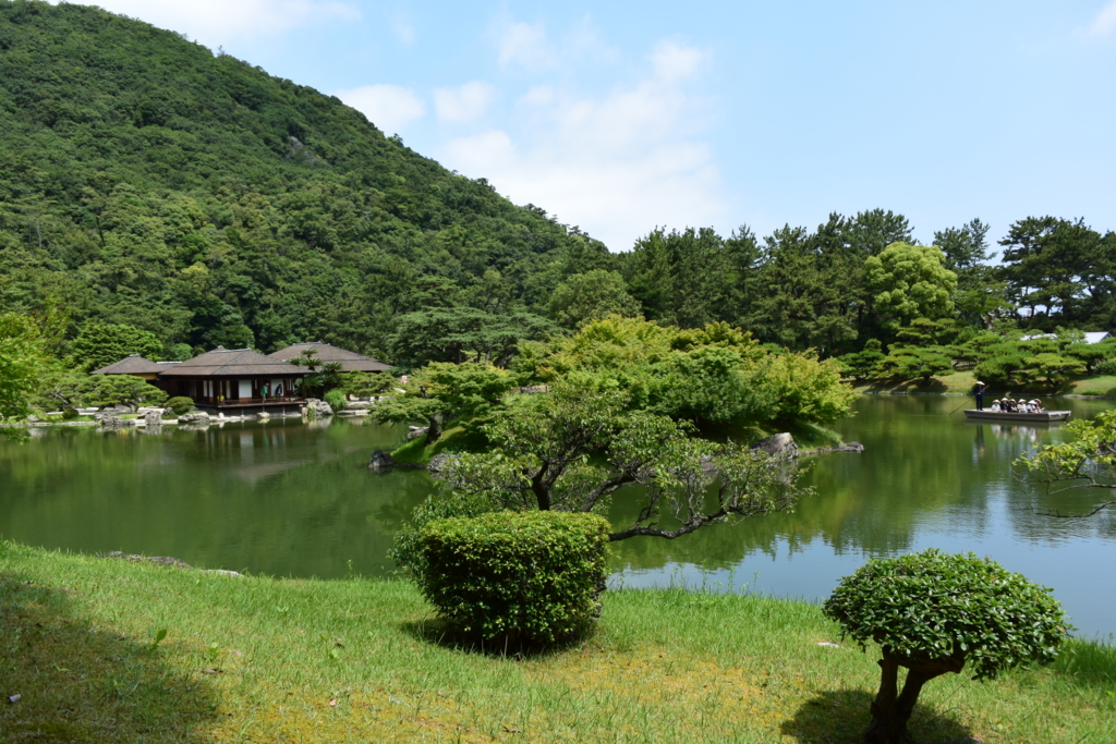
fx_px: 837
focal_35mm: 27
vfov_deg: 47.9
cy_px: 372
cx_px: 558
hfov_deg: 67.4
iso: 160
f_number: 4.5
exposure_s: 1/640
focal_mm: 10
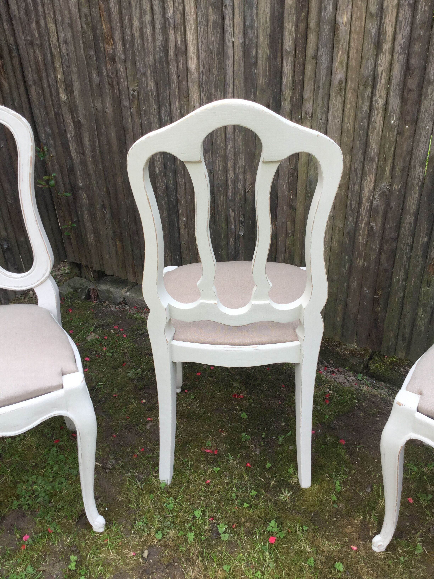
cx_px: 217
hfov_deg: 45.4
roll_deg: +1.2
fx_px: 518
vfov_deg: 58.4
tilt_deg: -29.7
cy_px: 290
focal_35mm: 31
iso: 25
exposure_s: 1/159
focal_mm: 3.3
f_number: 2.4
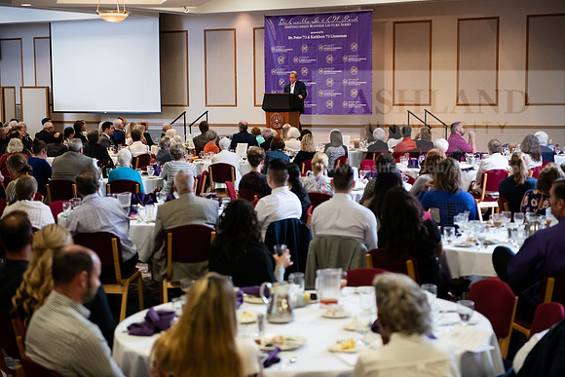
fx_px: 1099
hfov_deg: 28.8
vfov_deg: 19.5
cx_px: 282
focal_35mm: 70
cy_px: 188
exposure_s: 1/200
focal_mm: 70
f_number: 3.2
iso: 2000
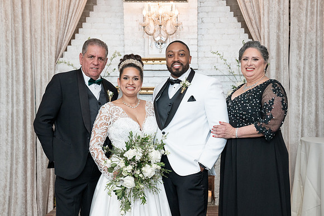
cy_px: 113
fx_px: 471
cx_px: 165
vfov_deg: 25.9
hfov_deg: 38.0
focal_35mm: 52
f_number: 4.5
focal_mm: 50
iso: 2000
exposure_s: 1/200
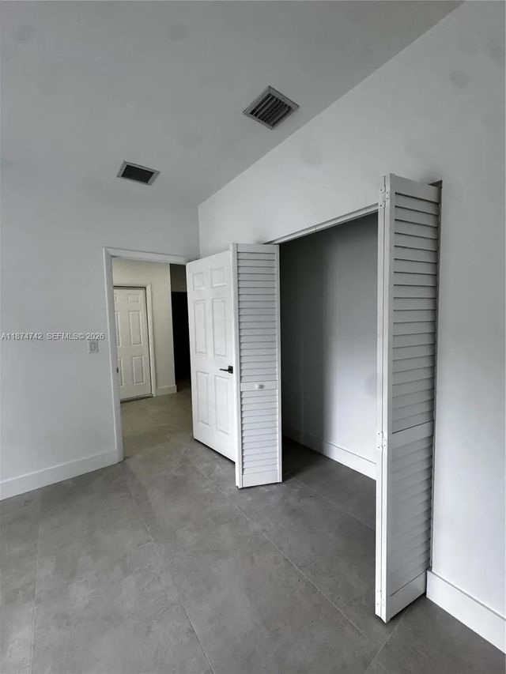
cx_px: 253
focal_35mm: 14
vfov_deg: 102.1
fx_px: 273
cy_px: 337
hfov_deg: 85.7
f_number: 2.2
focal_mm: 2.22
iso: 160
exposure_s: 1/120
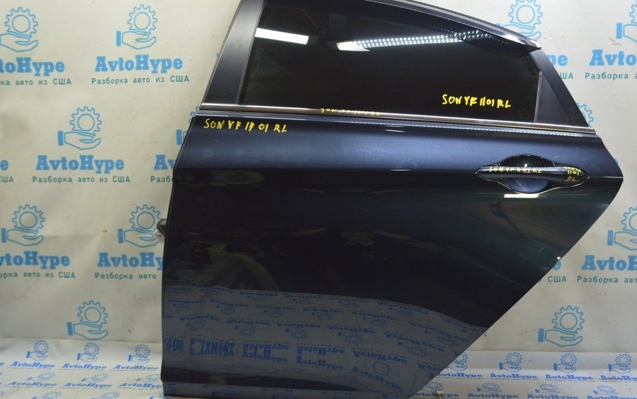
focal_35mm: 35
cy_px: 197
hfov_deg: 55.3
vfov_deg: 36.3
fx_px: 608
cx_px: 329
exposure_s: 1/20
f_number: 5.6
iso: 400
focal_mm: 22
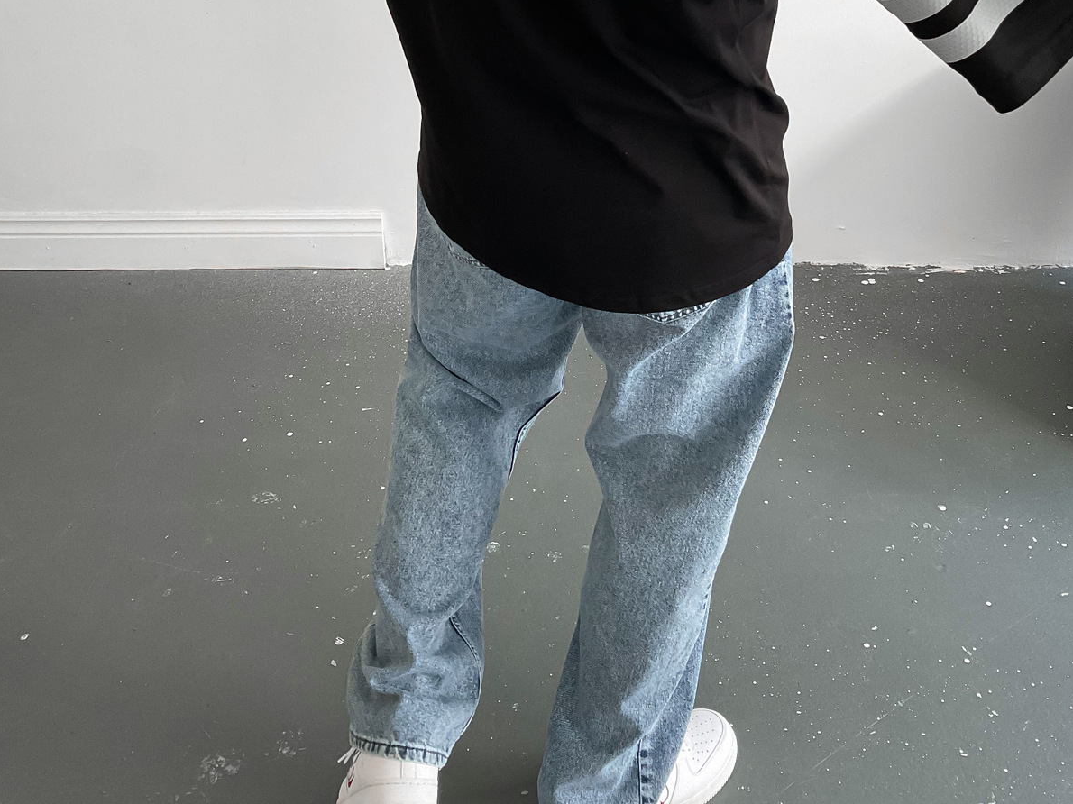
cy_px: 133
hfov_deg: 47.9
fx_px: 1209
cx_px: 536
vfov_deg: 35.3
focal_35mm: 39
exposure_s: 1/60
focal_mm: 3
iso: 100
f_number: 1.8
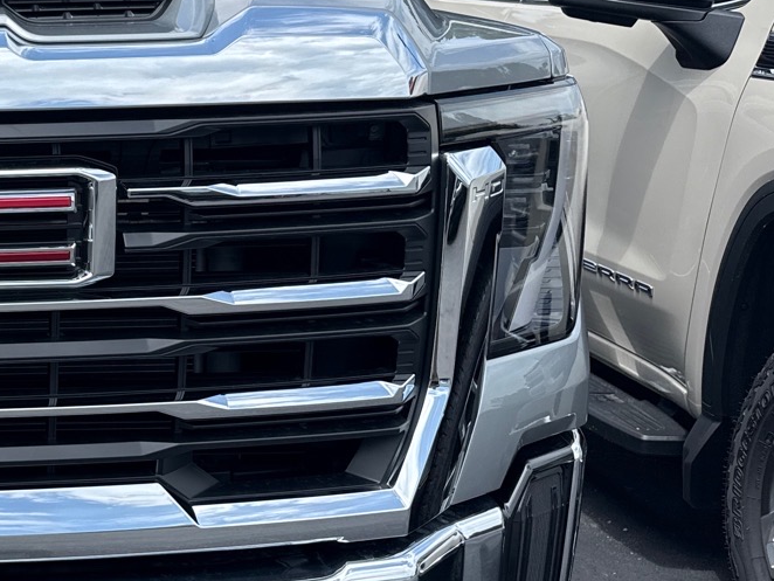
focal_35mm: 58
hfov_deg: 29.0
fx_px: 1297
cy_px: 291
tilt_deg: -12.8
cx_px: -140
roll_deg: +0.3
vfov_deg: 25.2
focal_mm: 6.76
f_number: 1.78
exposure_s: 1/3021
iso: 100
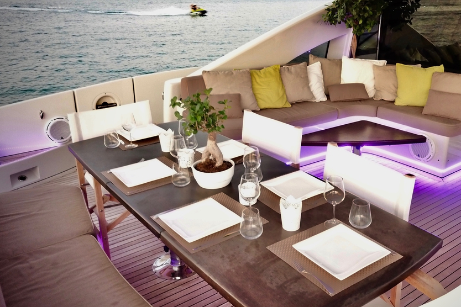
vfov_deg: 37.8
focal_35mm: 35
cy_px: 141
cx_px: 277
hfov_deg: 54.0
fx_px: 448
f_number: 2.2
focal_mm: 4.73
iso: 518
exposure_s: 1/25
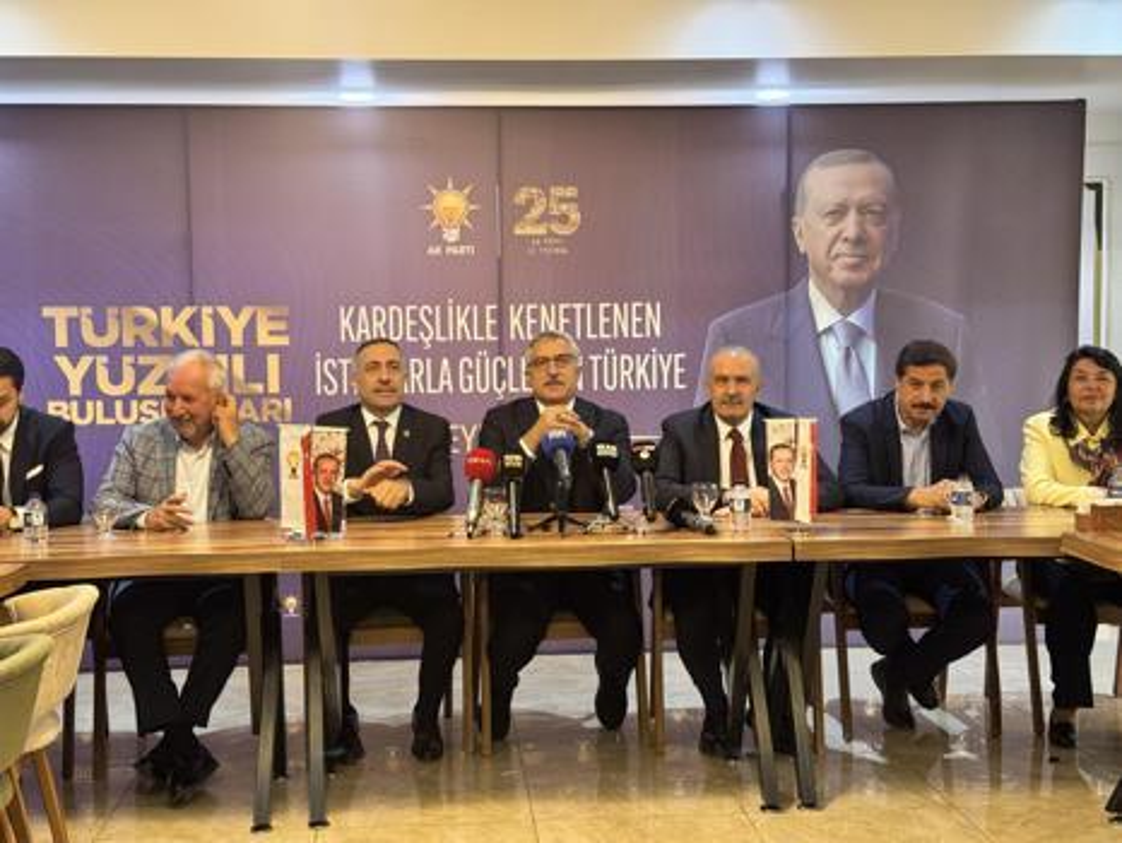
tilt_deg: -3.2
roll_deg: +0.7
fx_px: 1557
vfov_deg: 30.3
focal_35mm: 48
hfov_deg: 39.6
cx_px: 561
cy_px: 422
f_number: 1.78
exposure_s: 1/50
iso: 200
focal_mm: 6.76
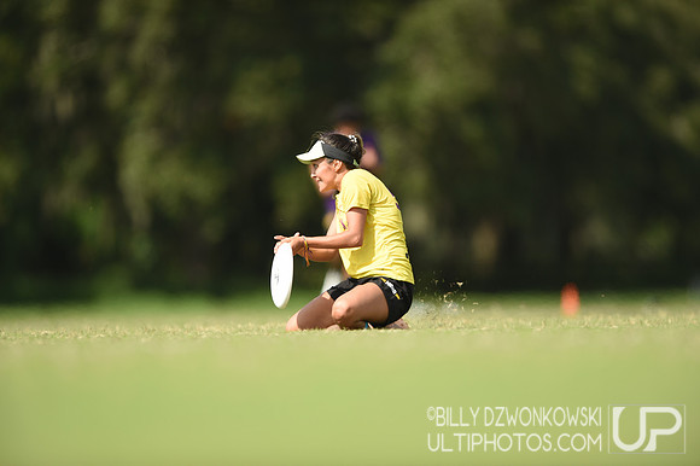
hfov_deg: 5.2
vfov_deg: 3.4
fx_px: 7773
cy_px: 233
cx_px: 350
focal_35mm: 400
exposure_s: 1/2000
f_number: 2.8
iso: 160
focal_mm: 400
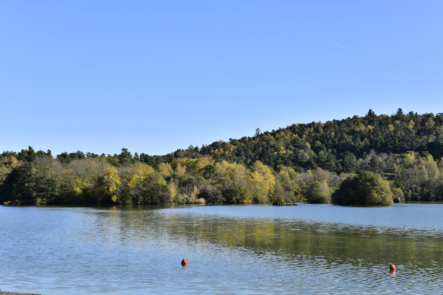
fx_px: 861
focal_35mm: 70
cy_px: 148
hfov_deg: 28.8
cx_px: 222
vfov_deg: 19.5
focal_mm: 70
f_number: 11
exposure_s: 1/250
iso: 200
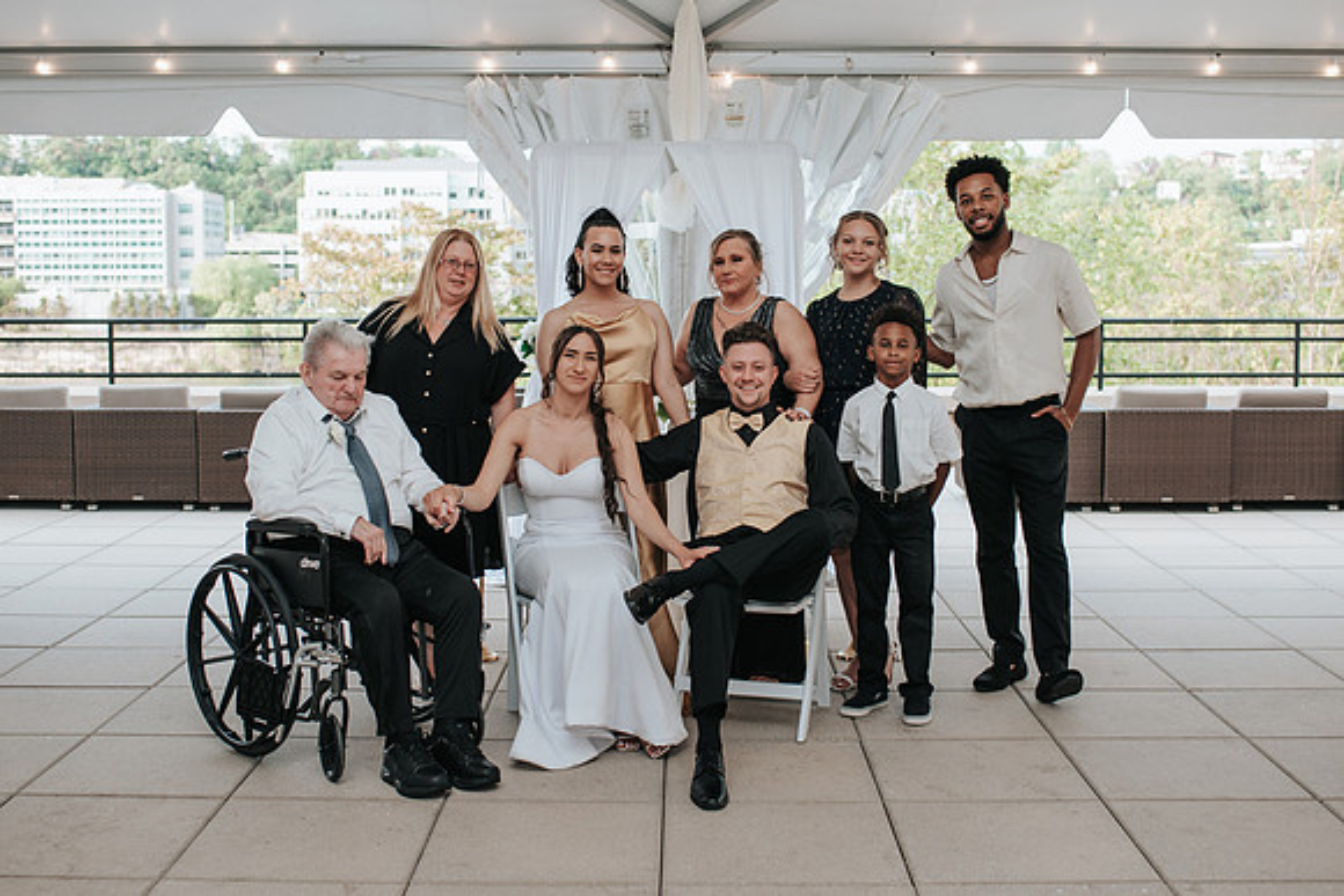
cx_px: 665
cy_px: 413
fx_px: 1661
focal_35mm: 44
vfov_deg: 30.2
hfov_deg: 44.1
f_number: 2.8
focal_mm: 35
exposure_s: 1/160
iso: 110
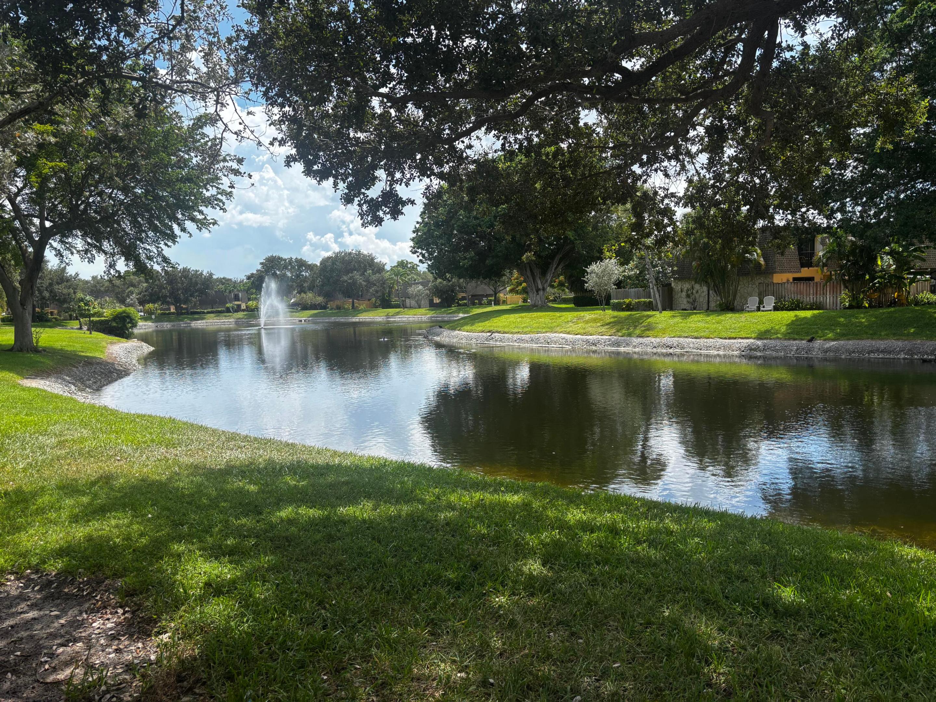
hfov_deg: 67.3
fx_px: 703
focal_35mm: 26
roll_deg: +2.3
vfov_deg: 53.1
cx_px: 468
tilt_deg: -3.8
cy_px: 351
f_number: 1.6
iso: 50
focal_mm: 5.96
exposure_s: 1/1695
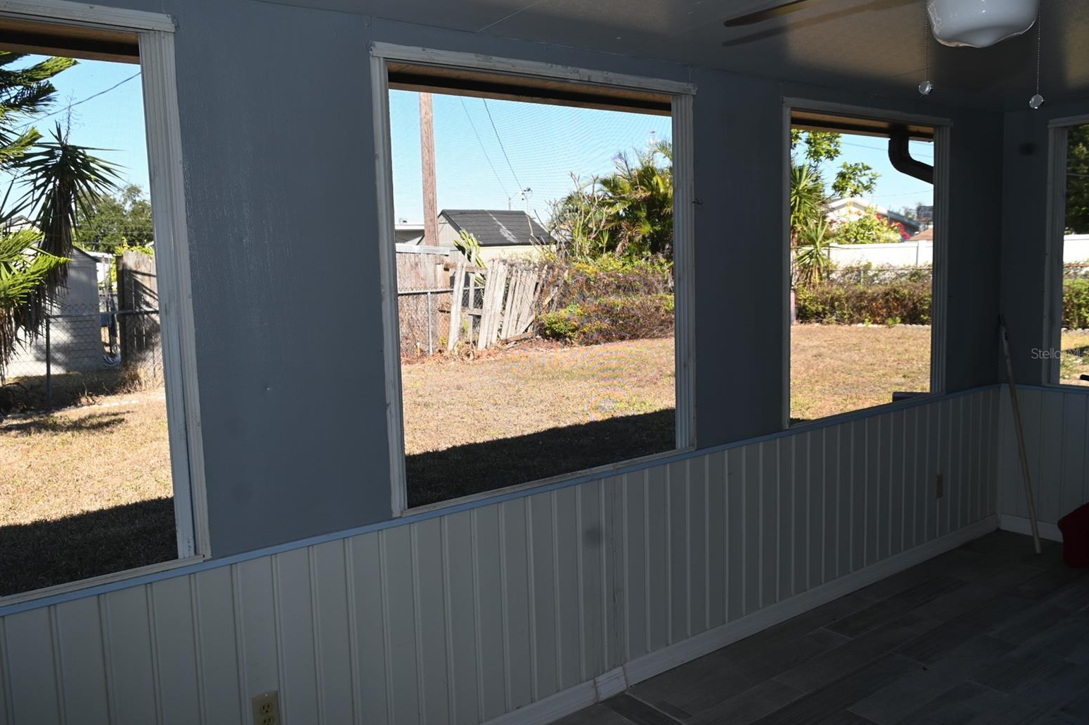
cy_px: 353
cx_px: 529
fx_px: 847
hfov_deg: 65.5
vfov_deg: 46.4
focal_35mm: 28
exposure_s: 1/160
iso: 100
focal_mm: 18
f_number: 6.3
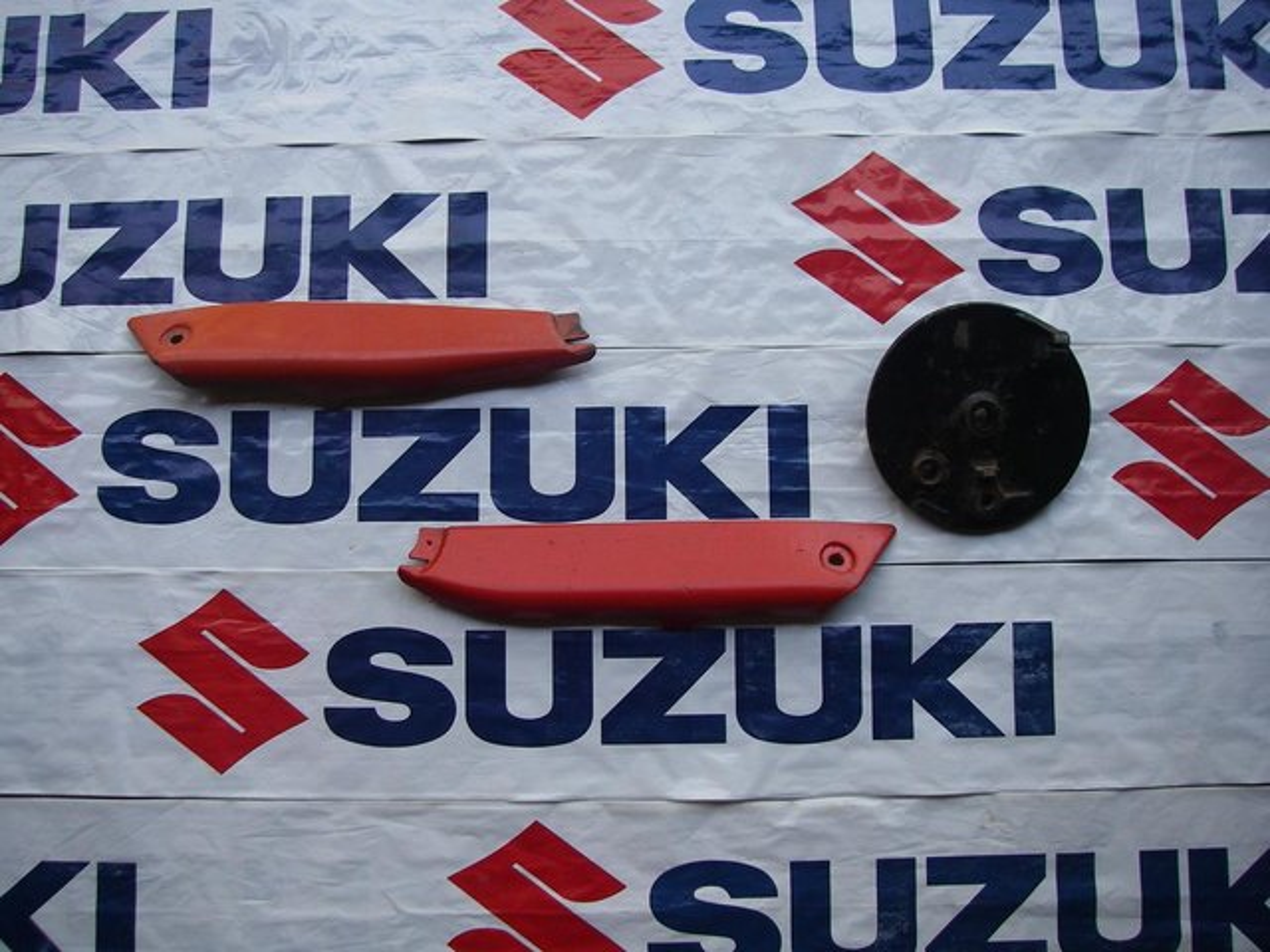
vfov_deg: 37.7
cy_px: 476
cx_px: 635
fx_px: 1394
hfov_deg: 49.0
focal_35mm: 38
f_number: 3.3
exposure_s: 1/80
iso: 80
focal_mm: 6.3
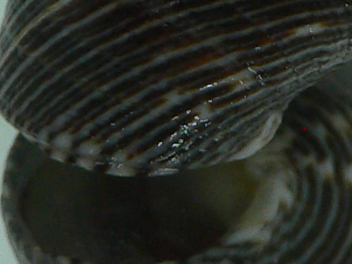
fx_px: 1658
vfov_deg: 9.1
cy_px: 8
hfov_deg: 12.1
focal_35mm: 163
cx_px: 213
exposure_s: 1/60
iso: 80
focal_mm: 4.6
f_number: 2.8
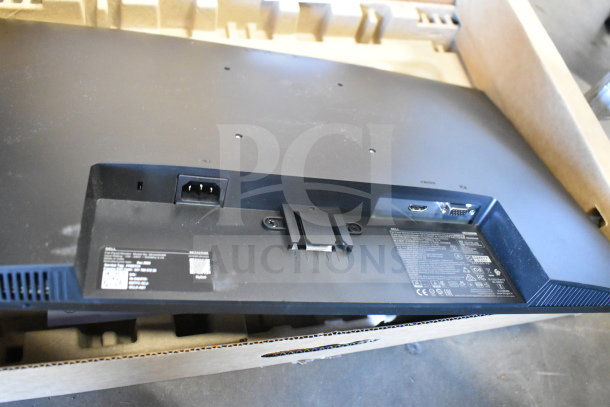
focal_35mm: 32
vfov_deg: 41.7
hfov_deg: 59.5
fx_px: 534
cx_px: 305
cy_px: 204
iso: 8000
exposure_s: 1/30
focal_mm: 21
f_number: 3.8
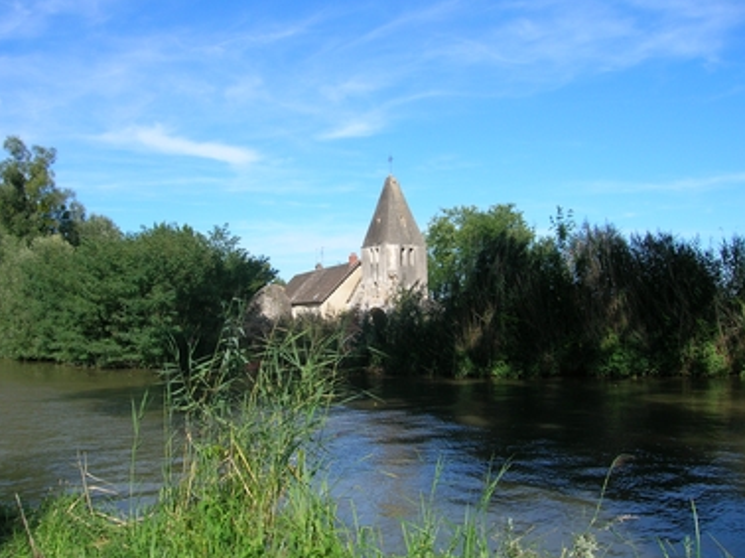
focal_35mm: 36
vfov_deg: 39.6
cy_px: 292
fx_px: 774
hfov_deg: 51.4
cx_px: 357
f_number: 4.9
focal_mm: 5.7
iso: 50
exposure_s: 1/323
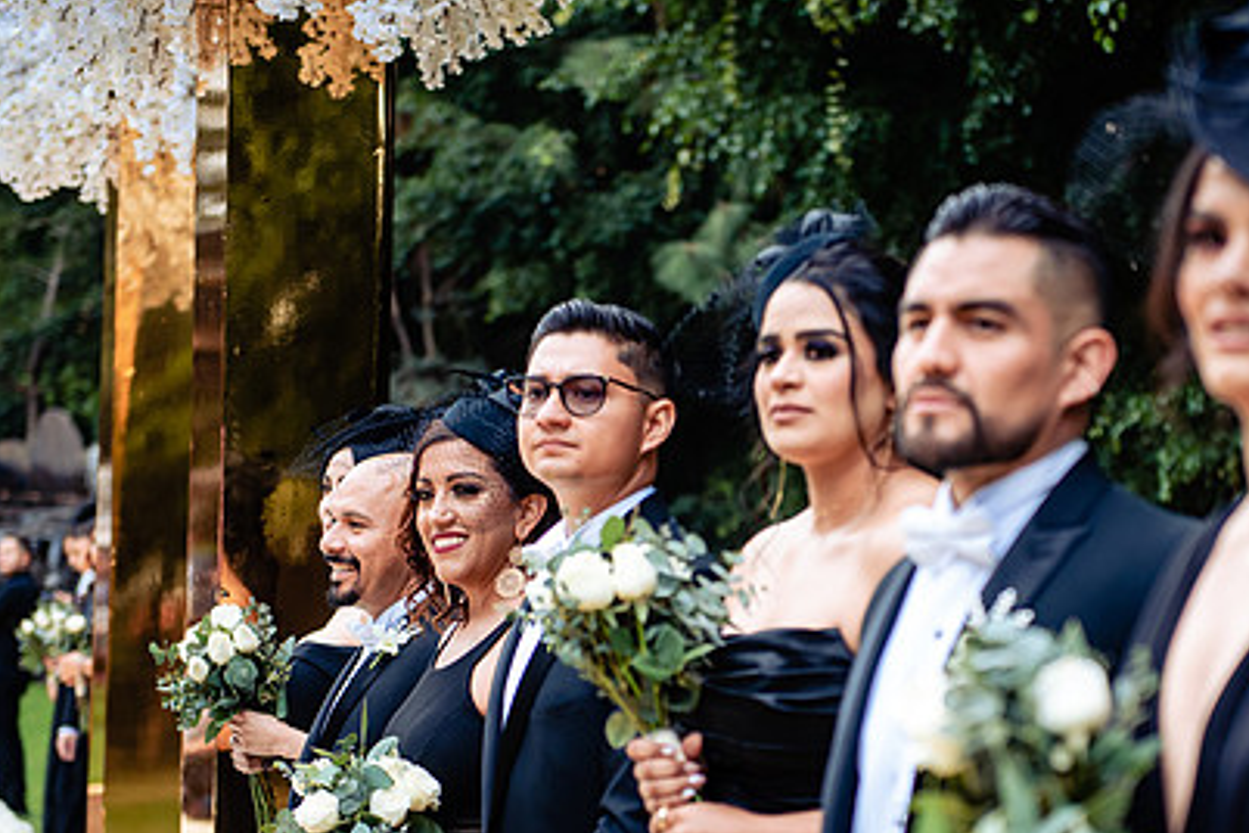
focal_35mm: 101
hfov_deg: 20.1
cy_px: 595
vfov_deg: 13.5
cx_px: 839
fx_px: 3504
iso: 320
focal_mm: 70
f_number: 2.8
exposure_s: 1/160
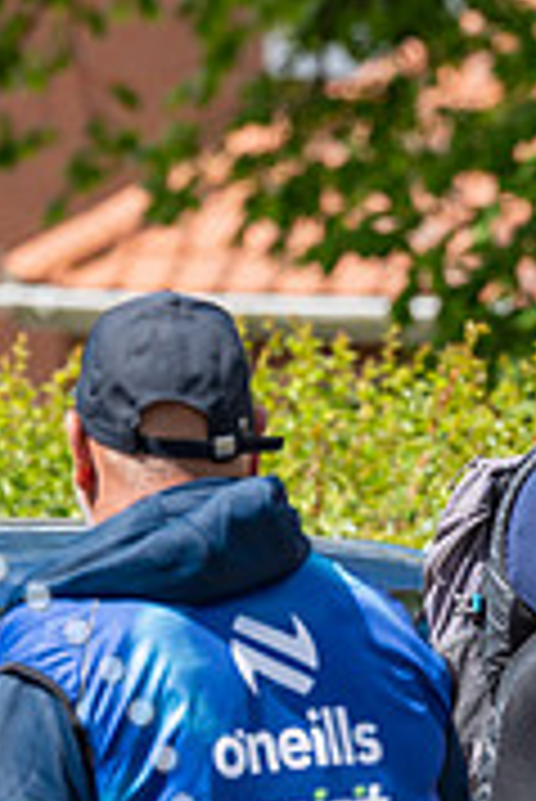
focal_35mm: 505
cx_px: -126
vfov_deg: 4.1
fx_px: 11256
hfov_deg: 2.7
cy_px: 540
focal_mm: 200
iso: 400
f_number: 5.6
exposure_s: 1/1000
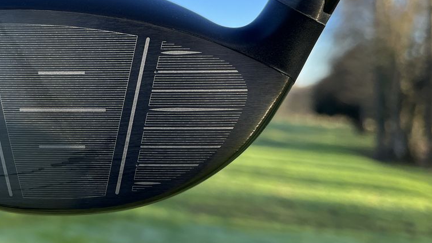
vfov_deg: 24.9
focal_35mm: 48
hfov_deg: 41.4
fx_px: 550
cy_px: 92
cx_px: 98
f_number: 1.6
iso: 50
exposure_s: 1/1056
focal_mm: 5.1
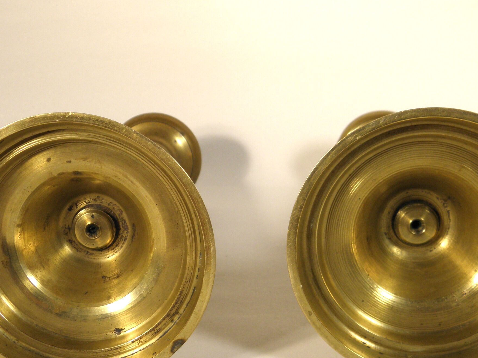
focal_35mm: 57
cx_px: 252
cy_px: 182
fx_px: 787
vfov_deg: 25.7
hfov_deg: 33.8
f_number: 3.8
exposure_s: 1/50
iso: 100
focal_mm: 7.1
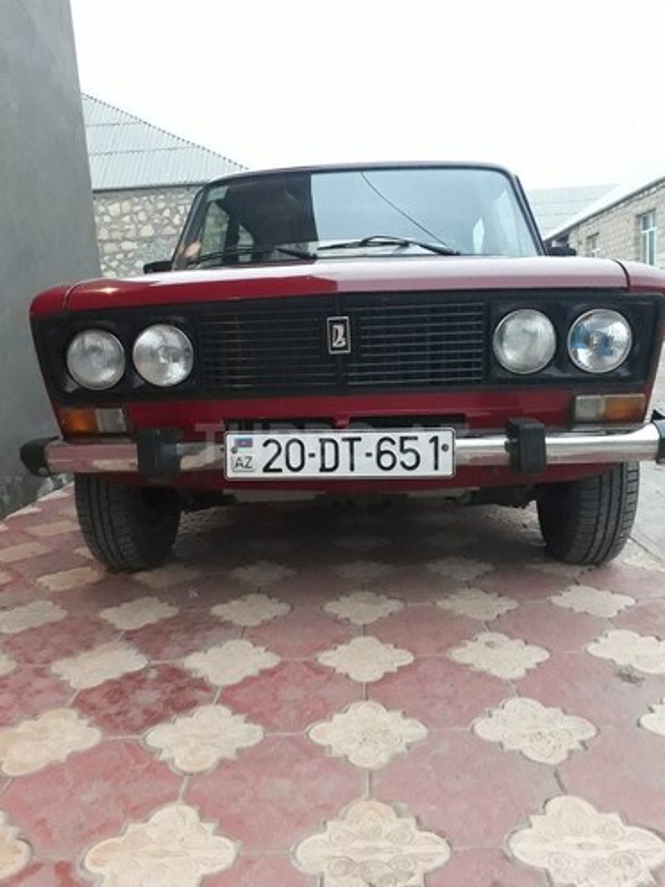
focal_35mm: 27
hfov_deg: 51.4
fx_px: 692
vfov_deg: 65.3
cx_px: 332
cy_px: 444
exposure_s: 1/17
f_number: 1.9
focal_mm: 3.6
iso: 800
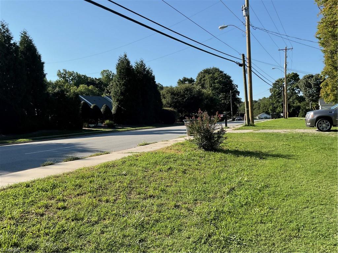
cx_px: 169
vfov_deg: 48.2
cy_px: 126
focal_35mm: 29
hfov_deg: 61.7
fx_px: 283
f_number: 1.8
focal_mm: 3
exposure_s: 1/1577
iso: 16
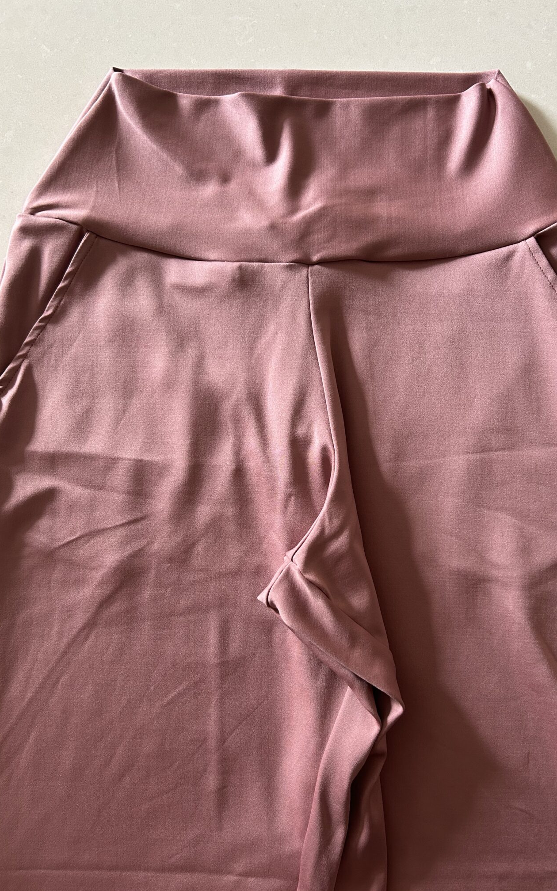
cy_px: 450
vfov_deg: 66.5
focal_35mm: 28
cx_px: 317
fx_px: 680
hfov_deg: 44.4
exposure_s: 1/71
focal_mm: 5.7
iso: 125
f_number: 1.5
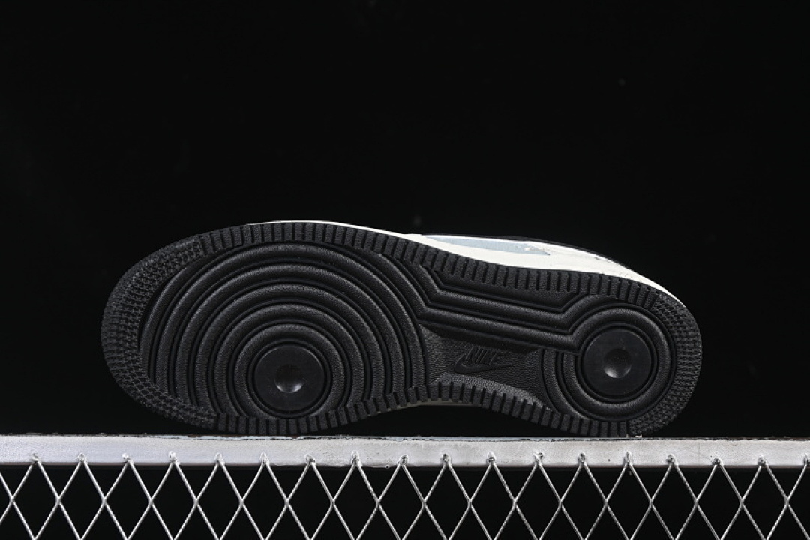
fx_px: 1687
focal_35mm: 75
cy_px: 270
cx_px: 405
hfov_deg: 27.0
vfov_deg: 18.2
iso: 160
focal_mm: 50
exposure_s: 1/60
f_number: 6.3
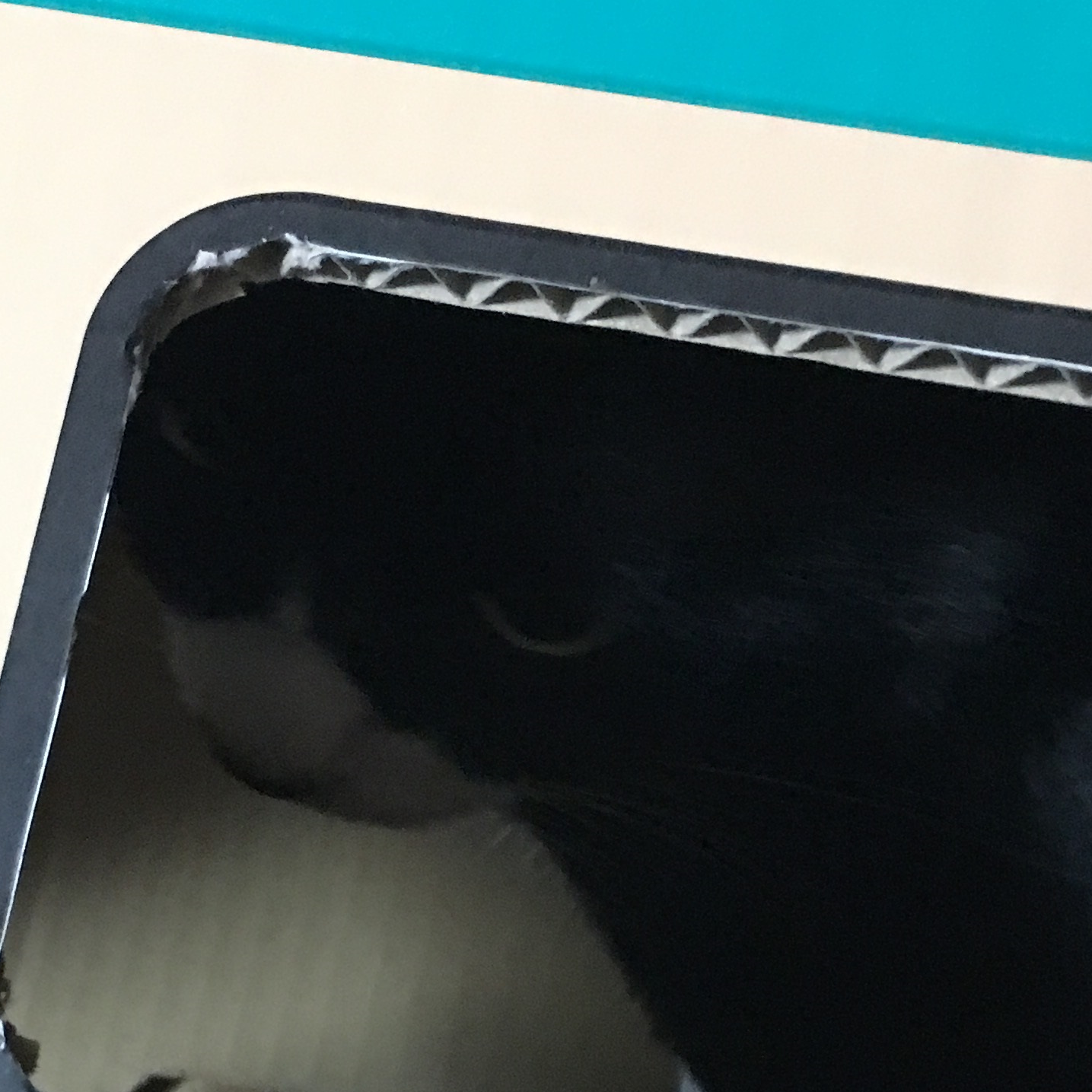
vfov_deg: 23.2
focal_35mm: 72
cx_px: 390
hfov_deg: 23.9
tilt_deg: -74.9
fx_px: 2570
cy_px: 1035
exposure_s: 1/15
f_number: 2.2
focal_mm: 4.15
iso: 320
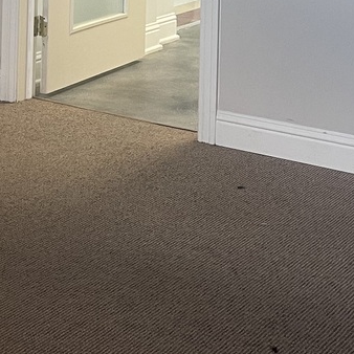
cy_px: -183
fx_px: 1134
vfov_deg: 16.2
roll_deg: -1.2
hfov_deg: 17.7
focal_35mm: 98
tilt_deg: -1.3
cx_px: 150
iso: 100
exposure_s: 1/60
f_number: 1.6
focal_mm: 5.1
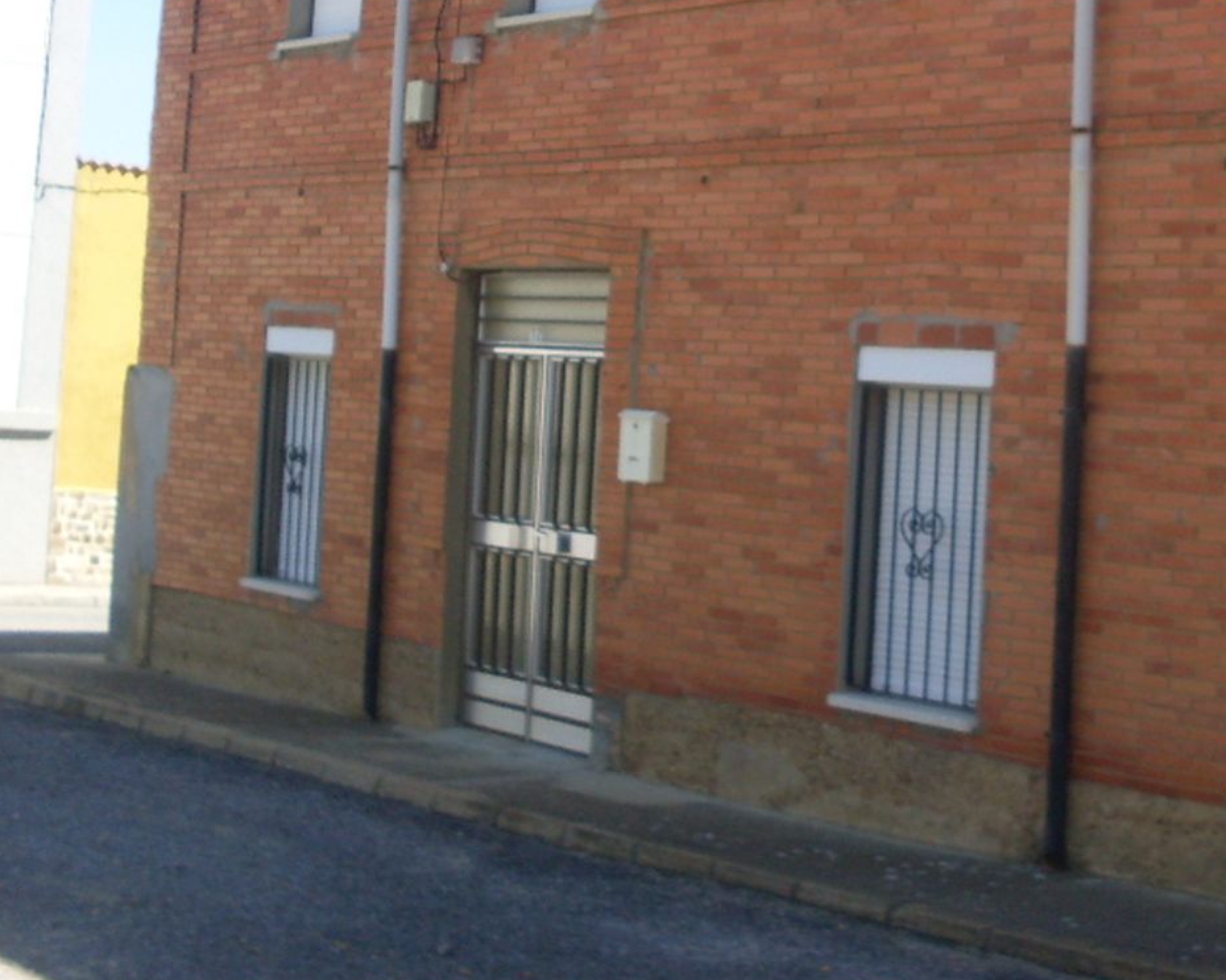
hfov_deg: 27.8
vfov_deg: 22.4
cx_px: 974
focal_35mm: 67
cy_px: 158
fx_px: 2431
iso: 80
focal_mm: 6.3
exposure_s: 1/500
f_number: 2.8
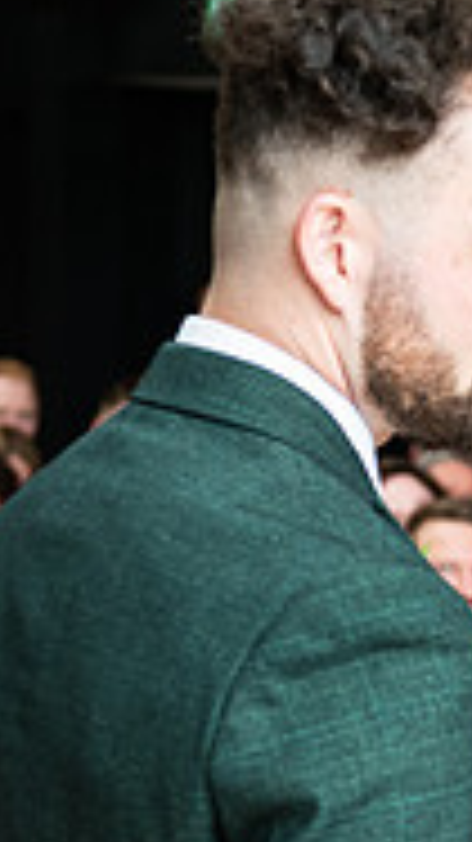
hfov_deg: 8.0
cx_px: 832
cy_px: 727
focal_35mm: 146
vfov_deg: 14.6
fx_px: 3253
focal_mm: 45
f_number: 3.5
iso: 400
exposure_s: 1/200
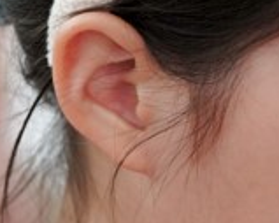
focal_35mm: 820
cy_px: 93
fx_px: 6767
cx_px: 181
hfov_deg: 2.4
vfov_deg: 1.9
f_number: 4
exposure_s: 1/160
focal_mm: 154
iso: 1600
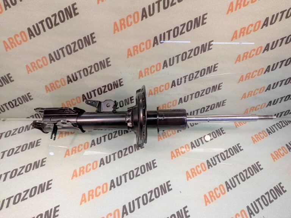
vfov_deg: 74.7
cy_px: 109
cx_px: 146
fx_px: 143
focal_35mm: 17
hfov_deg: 91.1
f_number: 1.79
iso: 1136
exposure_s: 1/33
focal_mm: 4.74
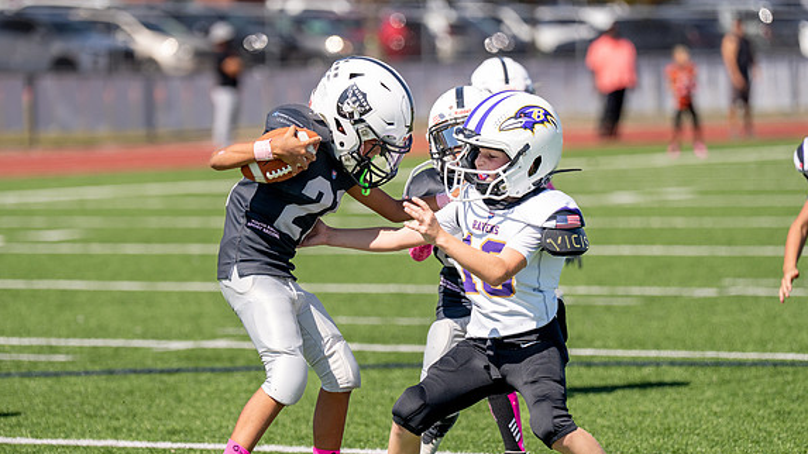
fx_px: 4562
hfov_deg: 10.1
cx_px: 371
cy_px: 274
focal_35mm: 213
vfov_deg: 5.7
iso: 200
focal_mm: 151
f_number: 2.8
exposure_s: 1/5000
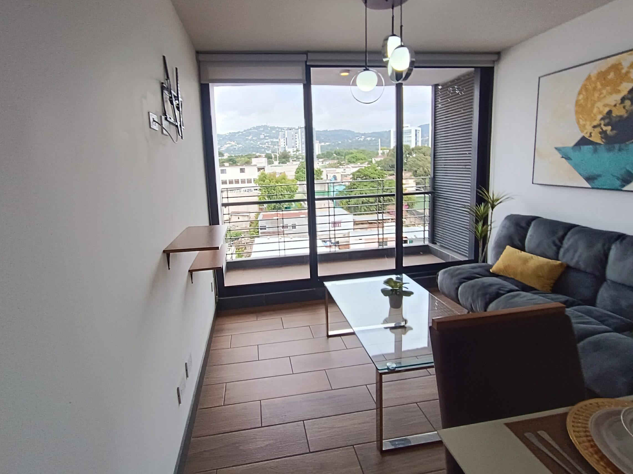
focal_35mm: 18
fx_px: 329
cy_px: 212
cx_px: 302
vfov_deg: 71.4
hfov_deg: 87.7
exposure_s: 1/100
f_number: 2.2
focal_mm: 1.66
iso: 83
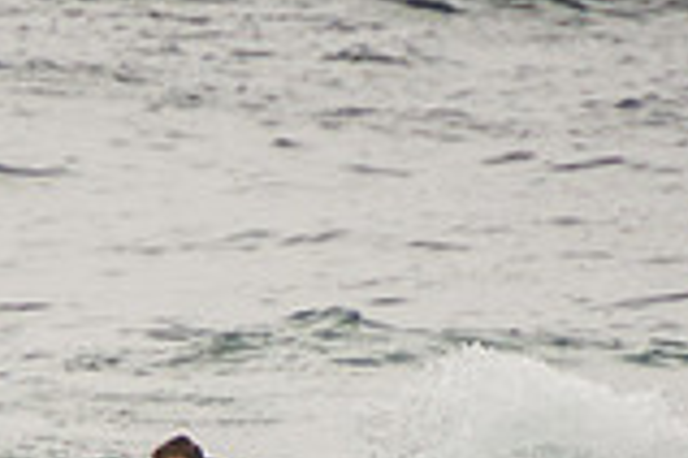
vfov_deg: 0.6
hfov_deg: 0.9
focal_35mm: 2190
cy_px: 689
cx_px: 0
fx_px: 41850
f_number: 5.6
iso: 320
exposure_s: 1/1250
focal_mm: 400
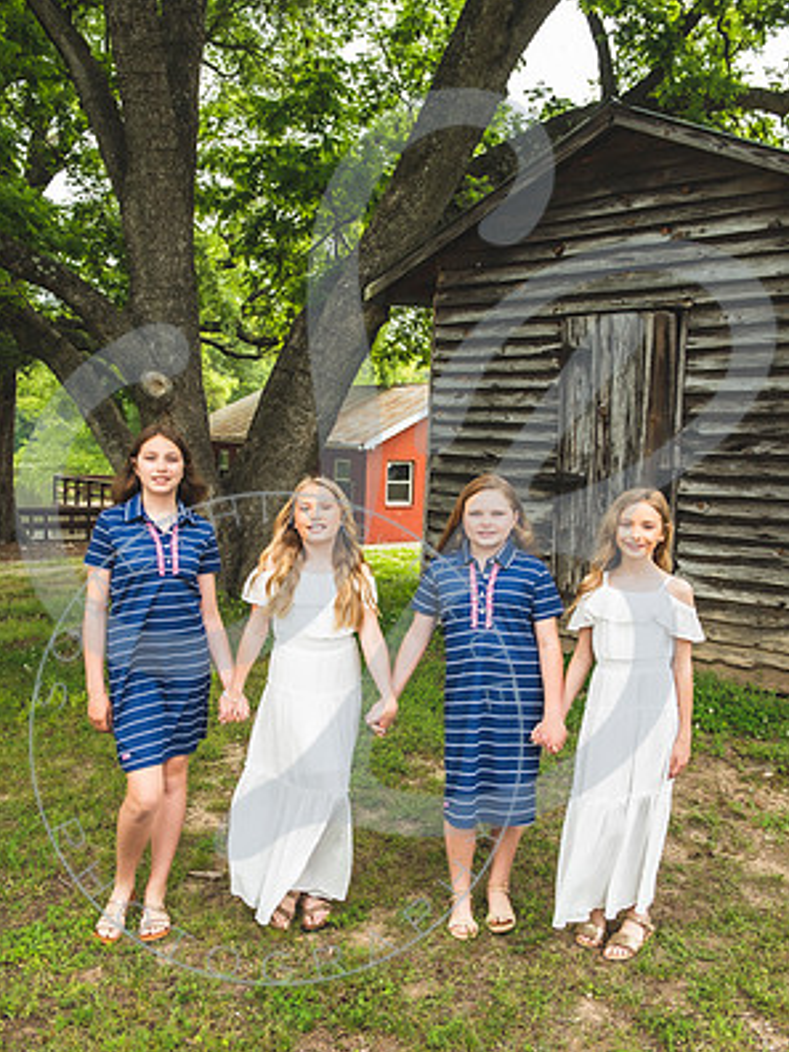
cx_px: 396
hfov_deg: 40.7
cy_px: 537
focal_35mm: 35
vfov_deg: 52.6
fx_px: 1064
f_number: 5.6
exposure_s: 1/200
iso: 250
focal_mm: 32
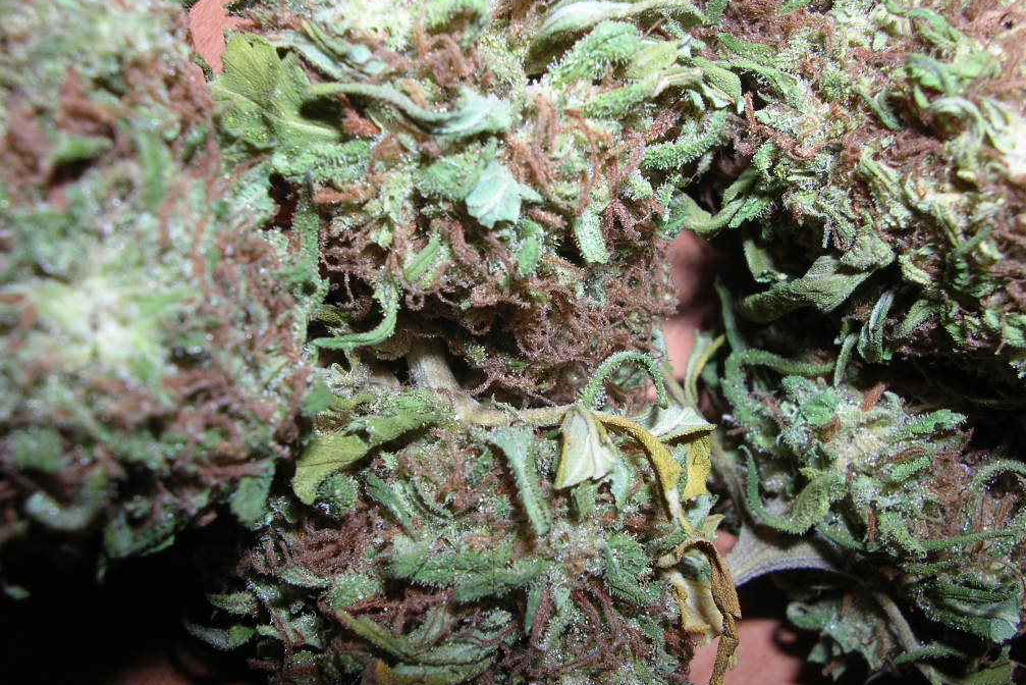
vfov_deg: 36.0
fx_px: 1055
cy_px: 329
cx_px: 505
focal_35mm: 37
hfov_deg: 51.9
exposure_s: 1/60.1
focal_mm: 5.8
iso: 50
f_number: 5.6
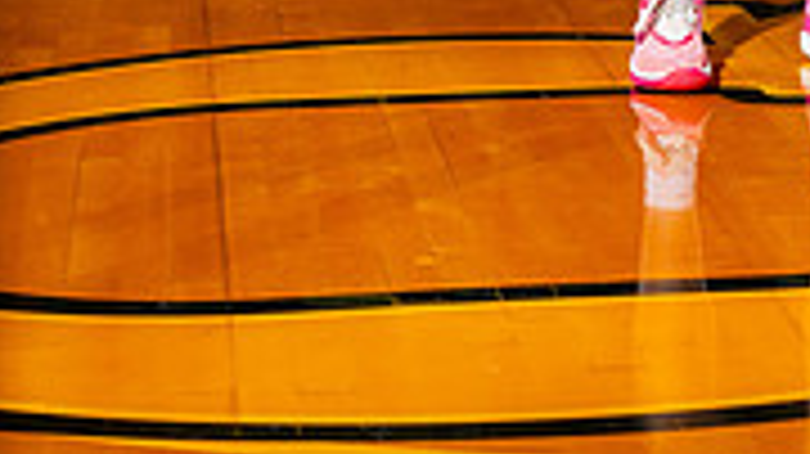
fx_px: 3263
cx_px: 634
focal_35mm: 152
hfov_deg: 14.1
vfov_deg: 7.5
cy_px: -553
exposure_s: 1/200
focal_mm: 58
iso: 100
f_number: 4
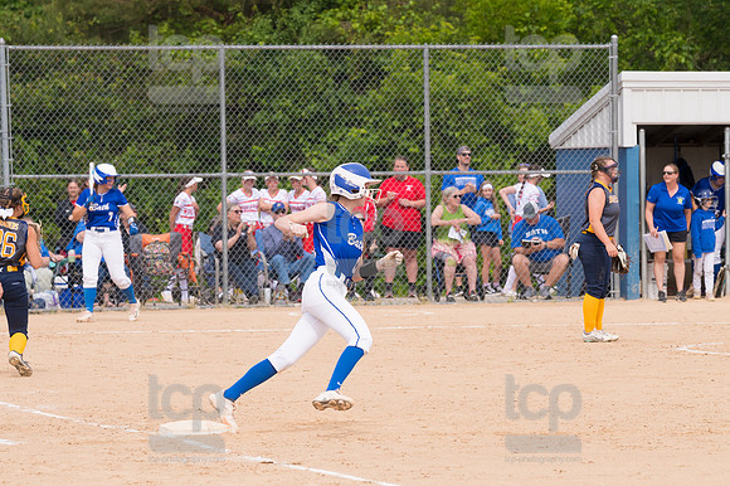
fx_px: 4864
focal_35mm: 240
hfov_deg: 8.6
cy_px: 243
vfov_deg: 5.7
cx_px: 365
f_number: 5.6
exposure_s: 1/1600
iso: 320
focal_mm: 160
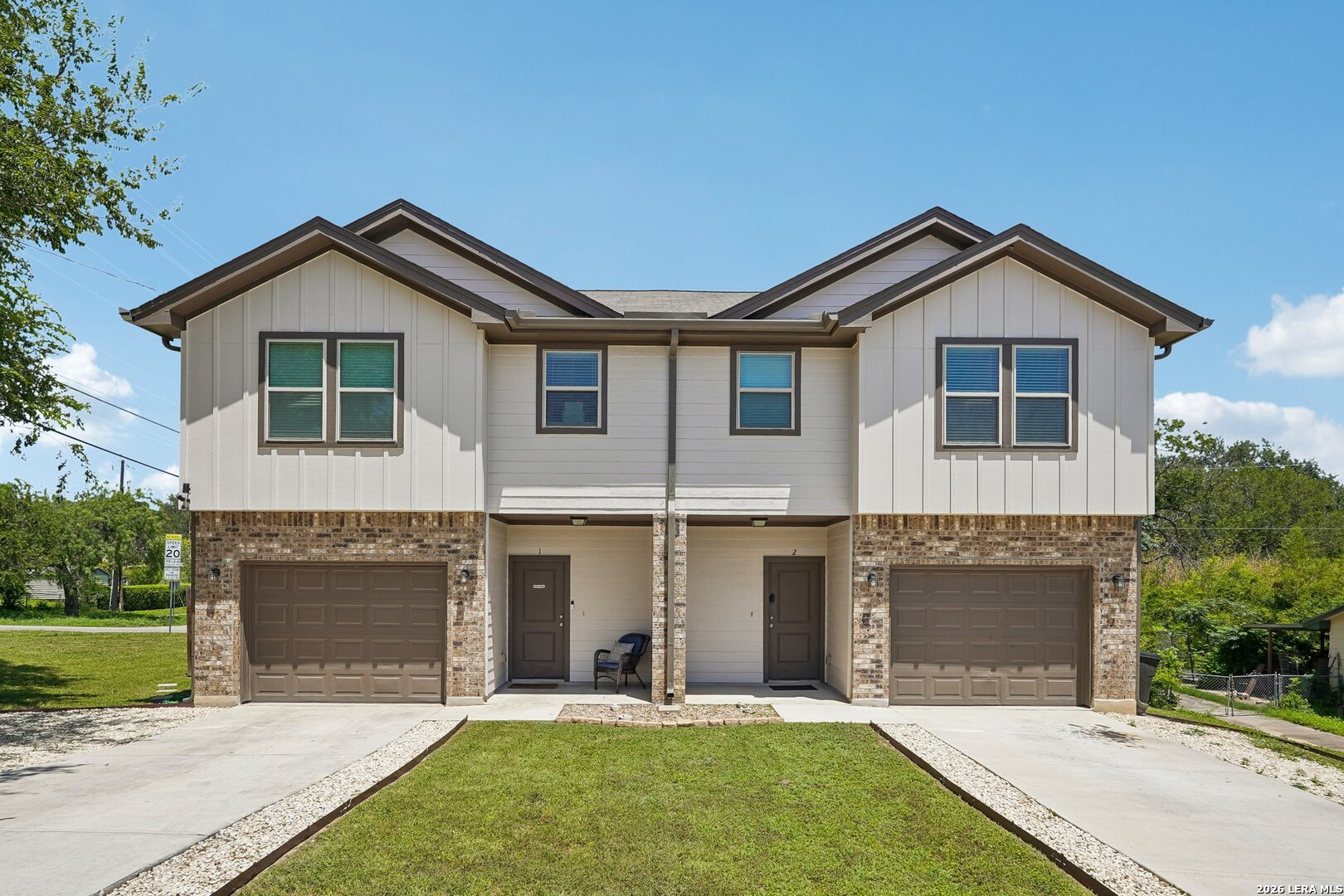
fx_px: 765
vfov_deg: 60.7
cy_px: 448
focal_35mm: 20
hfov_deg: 82.6
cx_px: 672
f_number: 8
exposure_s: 1/320
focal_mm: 20.5
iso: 100
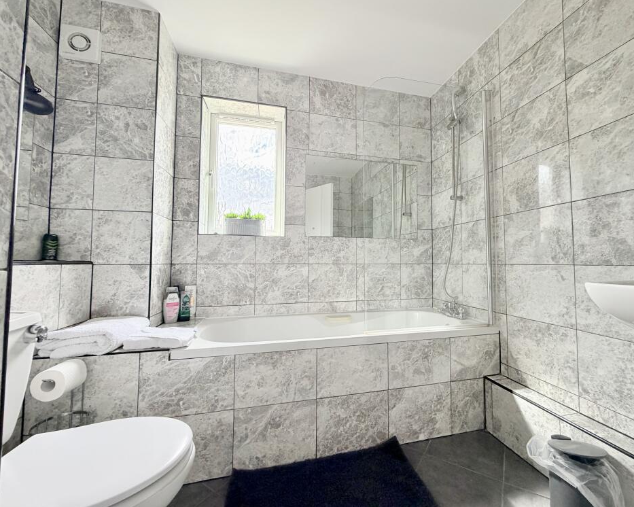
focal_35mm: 15
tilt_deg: +1.5
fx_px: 281
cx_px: 347
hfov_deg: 96.5
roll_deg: +0.6
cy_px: 248
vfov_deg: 84.0
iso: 200
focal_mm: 2.22
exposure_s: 1/121
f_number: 2.2
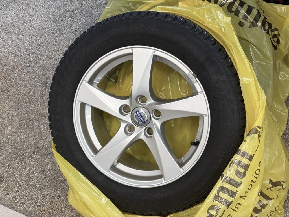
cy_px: 108
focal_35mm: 52
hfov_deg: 36.8
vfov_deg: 28.0
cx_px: 144
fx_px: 434
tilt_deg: -49.3
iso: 50
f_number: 1.6
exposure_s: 1/50
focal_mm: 5.96
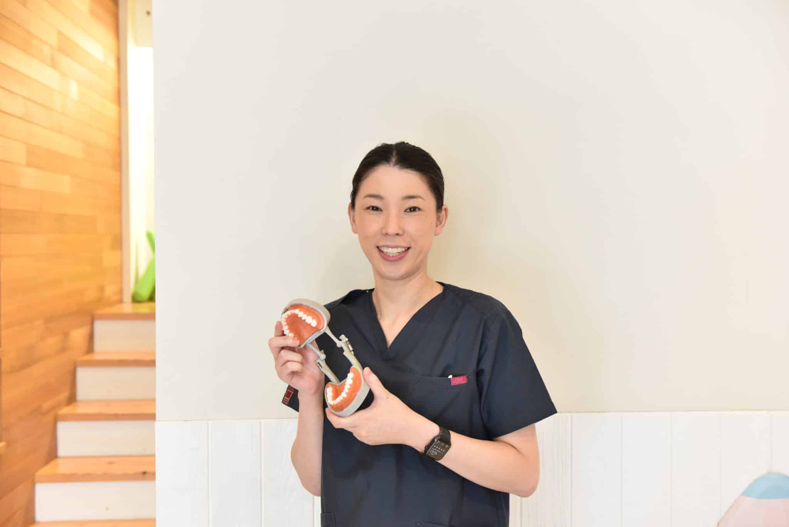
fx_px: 789
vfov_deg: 36.9
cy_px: 264
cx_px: 394
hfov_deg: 53.1
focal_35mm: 36
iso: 3200
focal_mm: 36
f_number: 5
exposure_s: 1/80
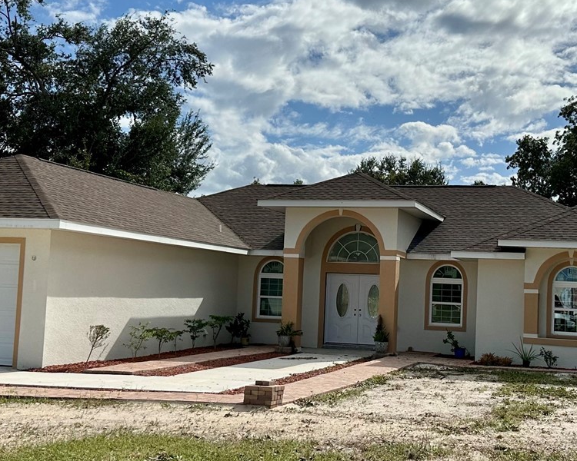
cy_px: 237
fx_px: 854
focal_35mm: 50
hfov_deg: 37.0
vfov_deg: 30.3
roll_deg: -2.0
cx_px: 380
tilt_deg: +3.5
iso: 80
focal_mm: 6.86
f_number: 1.78
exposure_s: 1/13699
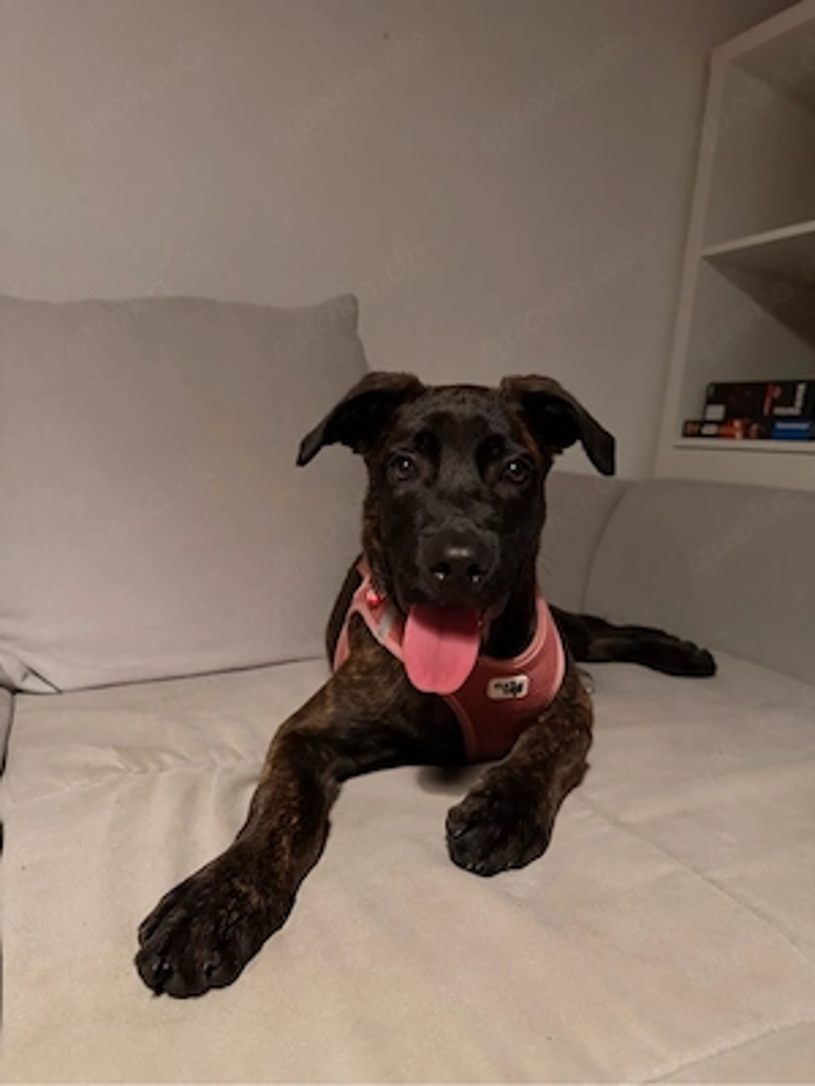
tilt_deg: -6.4
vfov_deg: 71.6
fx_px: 753
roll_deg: -7.6
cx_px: 408
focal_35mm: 24
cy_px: 543
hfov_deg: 56.8
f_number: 1.78
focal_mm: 6.76
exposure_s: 1/33
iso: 1000
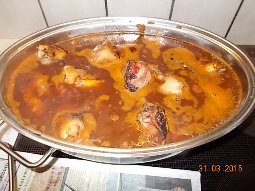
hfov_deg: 67.3
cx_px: 128
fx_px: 192
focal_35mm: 26
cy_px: 96
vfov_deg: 53.1
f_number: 3.2
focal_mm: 4.6
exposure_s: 1/25
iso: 200
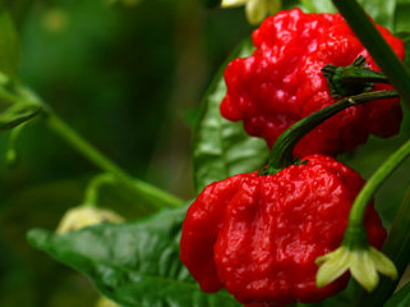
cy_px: 182
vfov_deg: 9.5
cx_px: 273
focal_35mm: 156
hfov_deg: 12.7
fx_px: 1846
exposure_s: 1/60
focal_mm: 50
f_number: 5.6
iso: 125
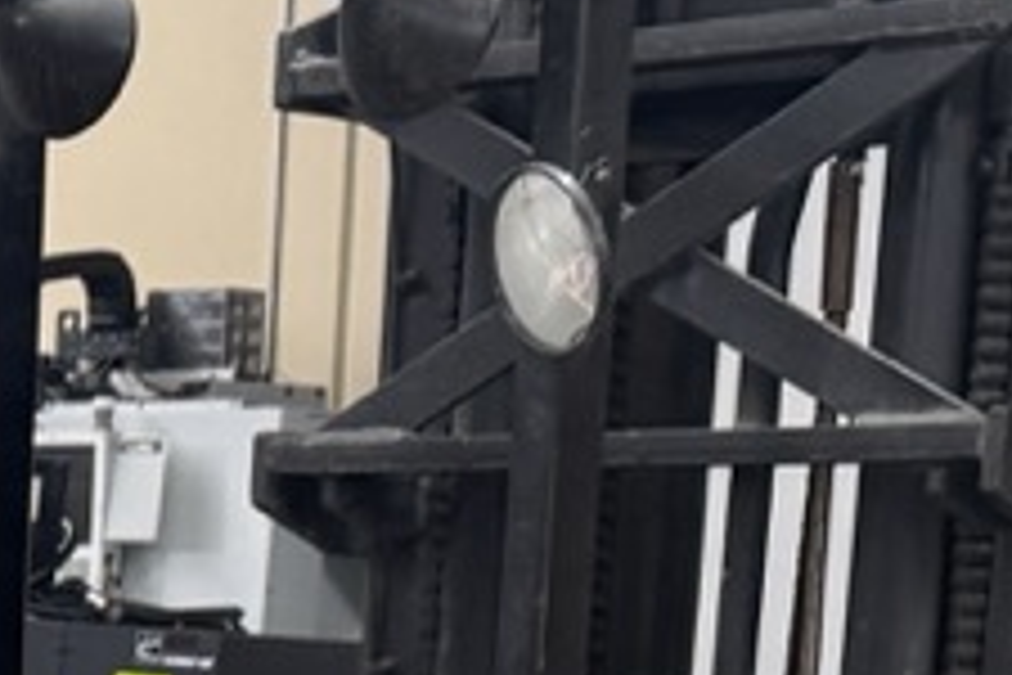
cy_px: 1602
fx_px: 3991
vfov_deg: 8.8
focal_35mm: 142
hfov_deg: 14.0
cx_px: -247
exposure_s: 1/60
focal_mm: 6.76
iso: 200
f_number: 1.78
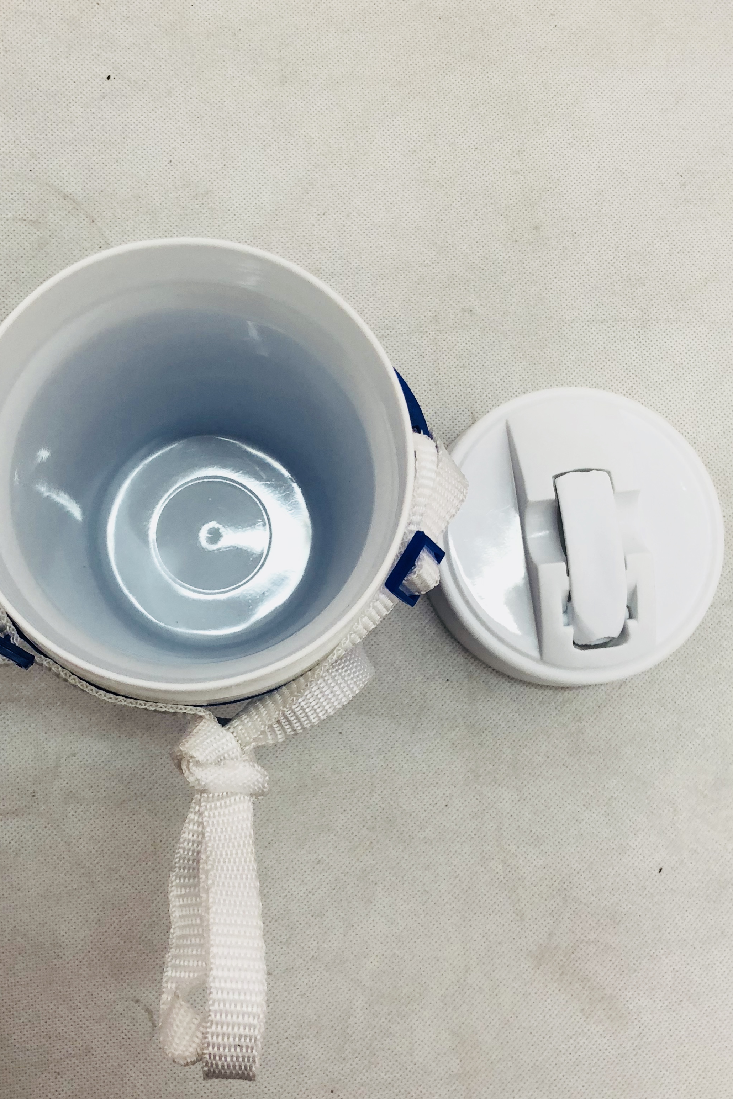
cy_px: 488
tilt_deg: -78.8
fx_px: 1160
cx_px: 352
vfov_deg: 50.6
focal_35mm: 38
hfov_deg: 35.0
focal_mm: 4
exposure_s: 1/33
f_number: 1.8
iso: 32
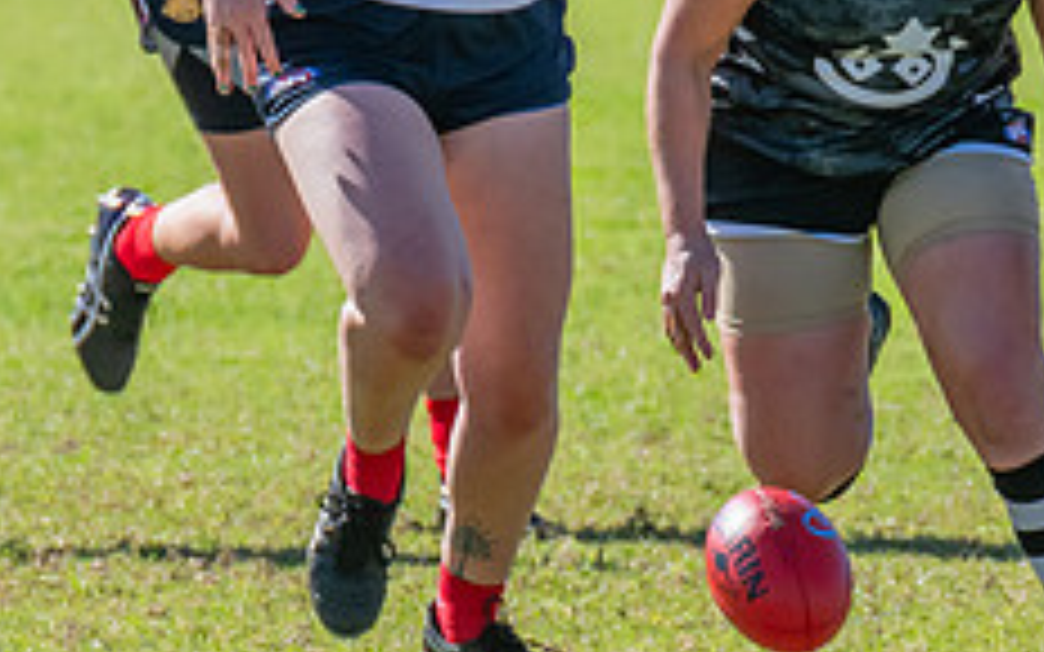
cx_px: 877
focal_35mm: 1808
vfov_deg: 0.7
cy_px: 428
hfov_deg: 1.2
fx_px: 51442
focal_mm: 460
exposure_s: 1/1250
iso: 800
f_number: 11
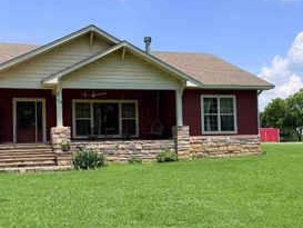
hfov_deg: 42.9
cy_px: 130
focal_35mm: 44
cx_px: 135
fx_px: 385
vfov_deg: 32.9
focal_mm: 6.76
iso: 80
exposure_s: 1/5714
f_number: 1.78
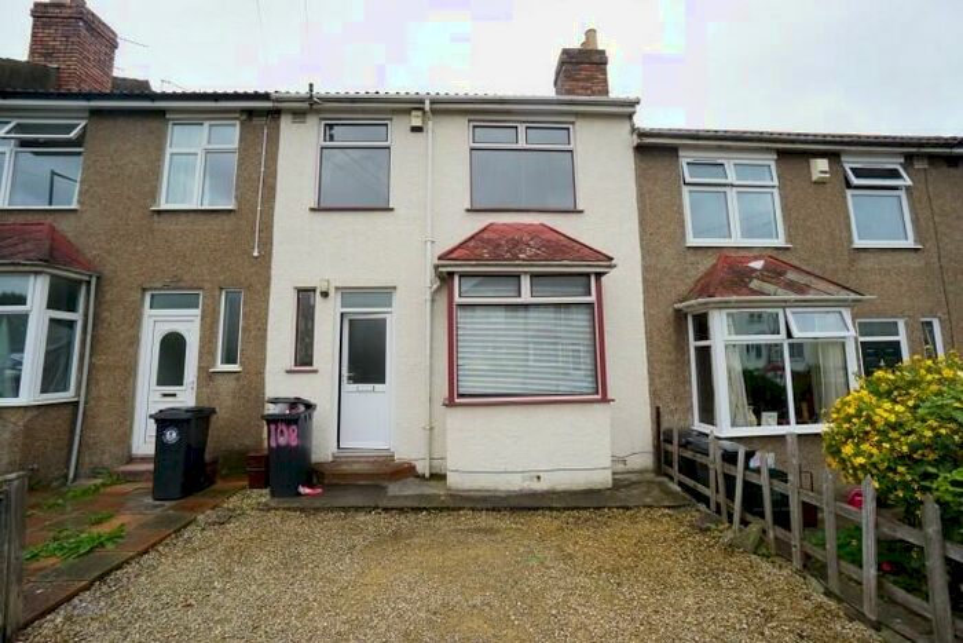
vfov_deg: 77.4
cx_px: 482
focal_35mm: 15
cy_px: 322
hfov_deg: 100.4
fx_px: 401
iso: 100
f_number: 9
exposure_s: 1/100
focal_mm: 10
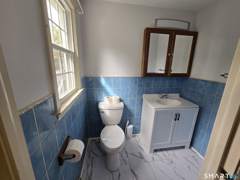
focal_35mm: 13
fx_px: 90
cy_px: 90
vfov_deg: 89.9
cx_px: 120
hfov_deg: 106.2
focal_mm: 2.2
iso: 64
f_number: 2.2
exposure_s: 1/60
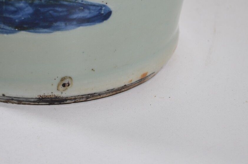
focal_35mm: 143
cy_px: 62
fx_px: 983
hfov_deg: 14.3
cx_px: 61
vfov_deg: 9.6
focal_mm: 50
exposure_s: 1/50
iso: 100
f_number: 5.6
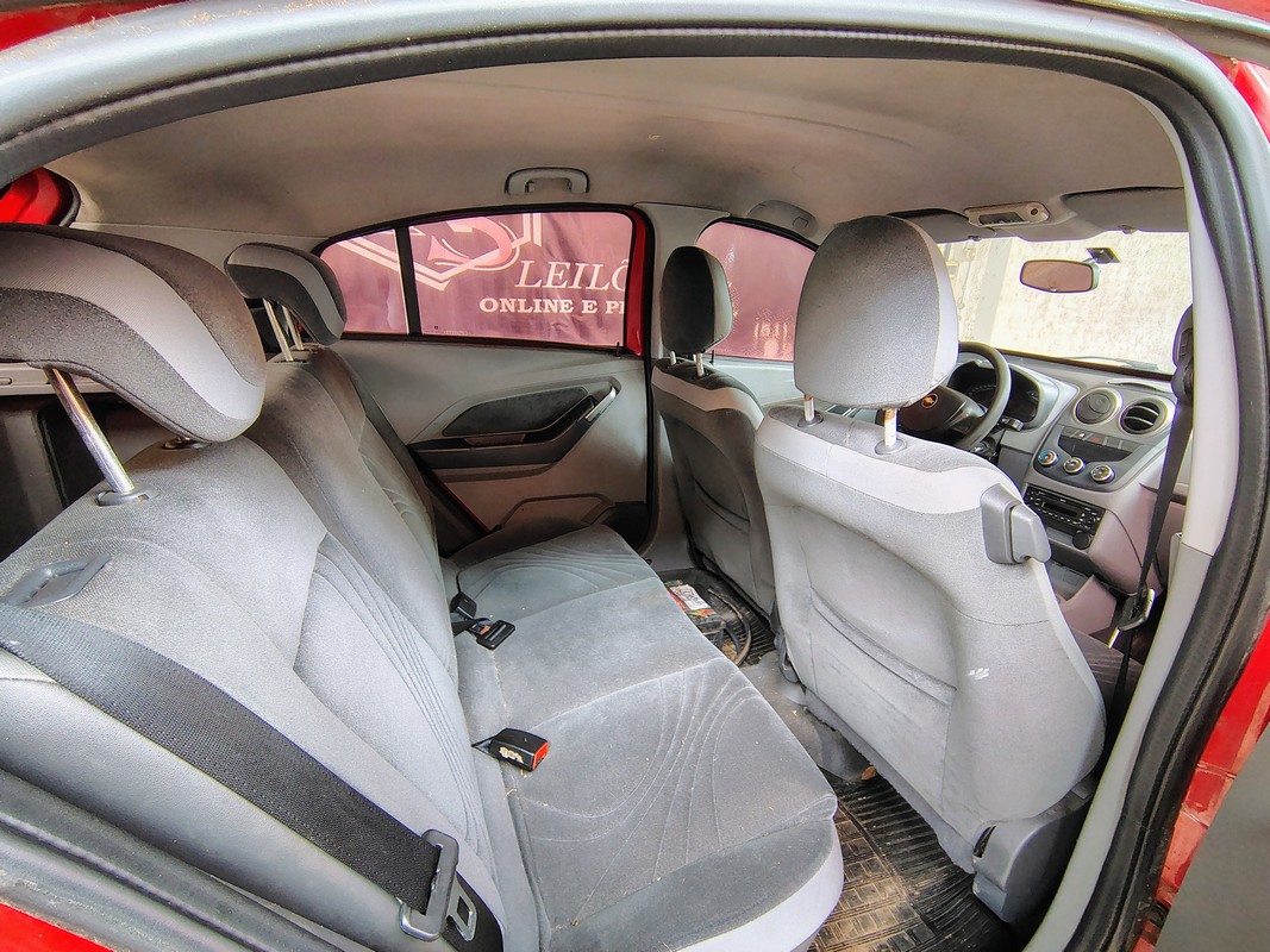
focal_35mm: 16
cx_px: 635
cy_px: 476
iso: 390
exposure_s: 1/24
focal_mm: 2.13
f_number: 2.2
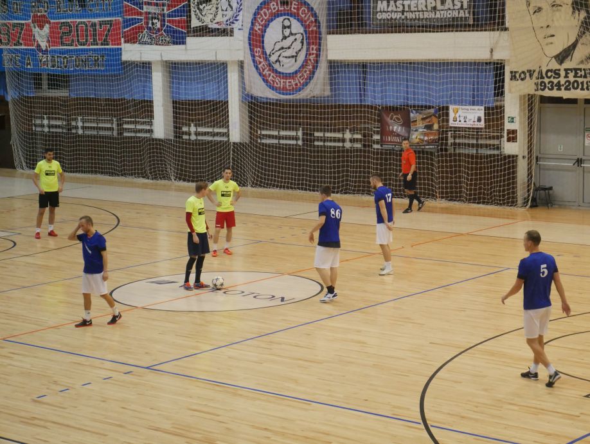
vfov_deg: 17.6
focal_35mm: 84
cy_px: 222
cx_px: 295
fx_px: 1433
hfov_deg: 23.3
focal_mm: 42
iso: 3200
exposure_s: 1/100
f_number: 5.6
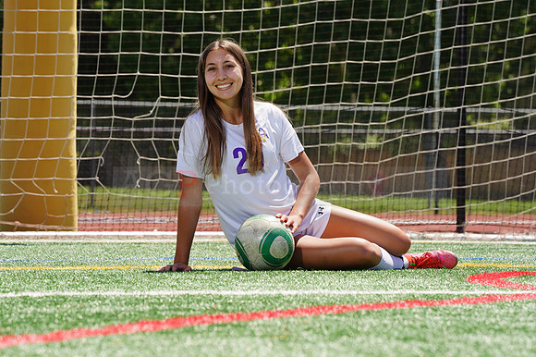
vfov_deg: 5.2
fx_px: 3943
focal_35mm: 265
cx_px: 268
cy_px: 178
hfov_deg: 7.8
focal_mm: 265
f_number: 13
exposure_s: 1/250
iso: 200
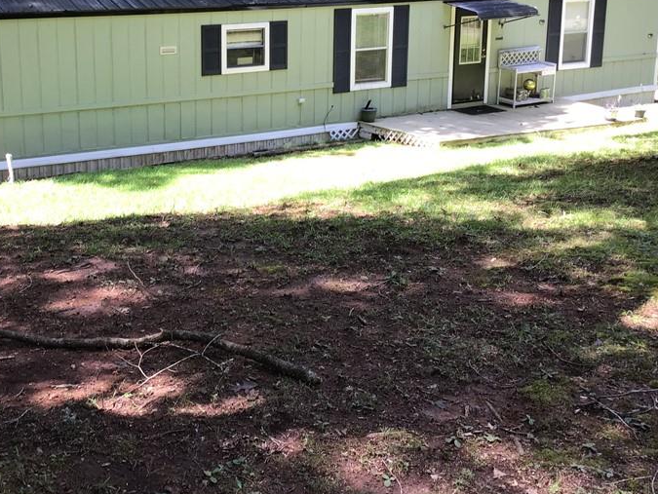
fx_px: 894
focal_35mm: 47
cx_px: 237
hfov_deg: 40.1
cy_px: 143
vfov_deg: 30.5
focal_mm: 3.3
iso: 32
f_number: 2.4
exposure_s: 1/120
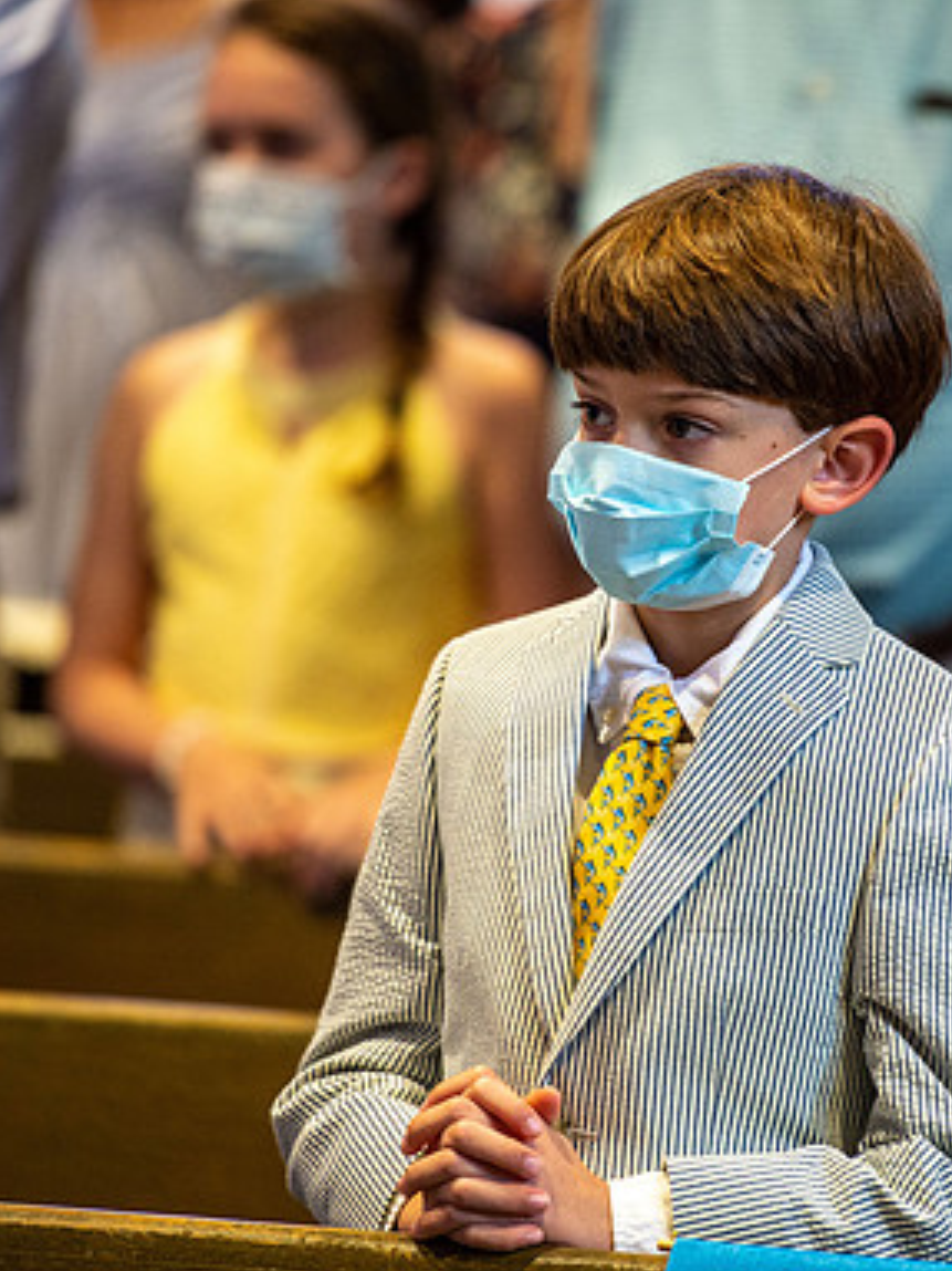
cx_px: 736
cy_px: 637
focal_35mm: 291
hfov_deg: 5.1
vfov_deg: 6.8
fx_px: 10677
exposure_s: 1/125
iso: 1600
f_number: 2.8
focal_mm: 200
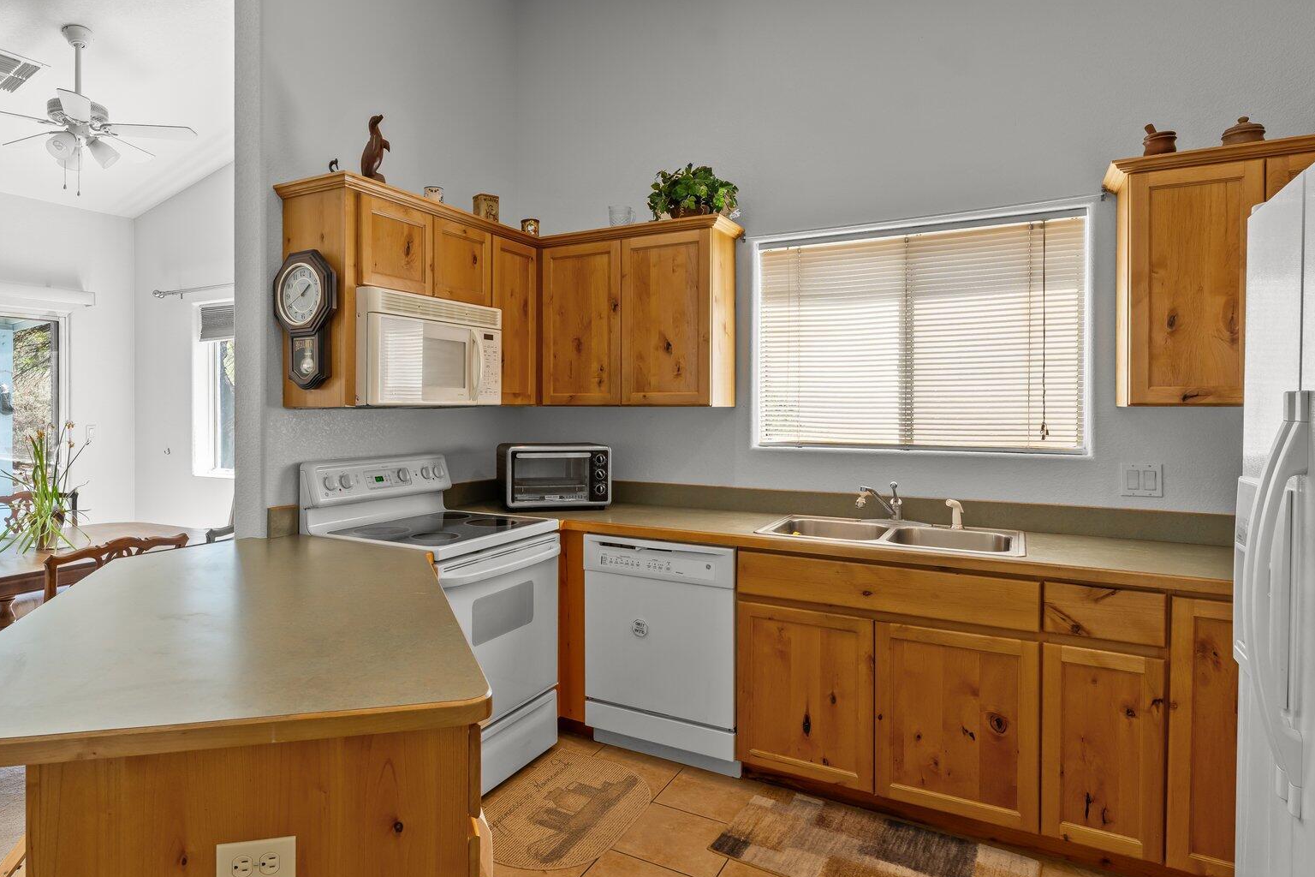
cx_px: 540
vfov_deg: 59.3
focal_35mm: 21
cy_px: 402
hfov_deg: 80.3
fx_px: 769
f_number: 8
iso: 400
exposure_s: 1/15
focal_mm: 15.8
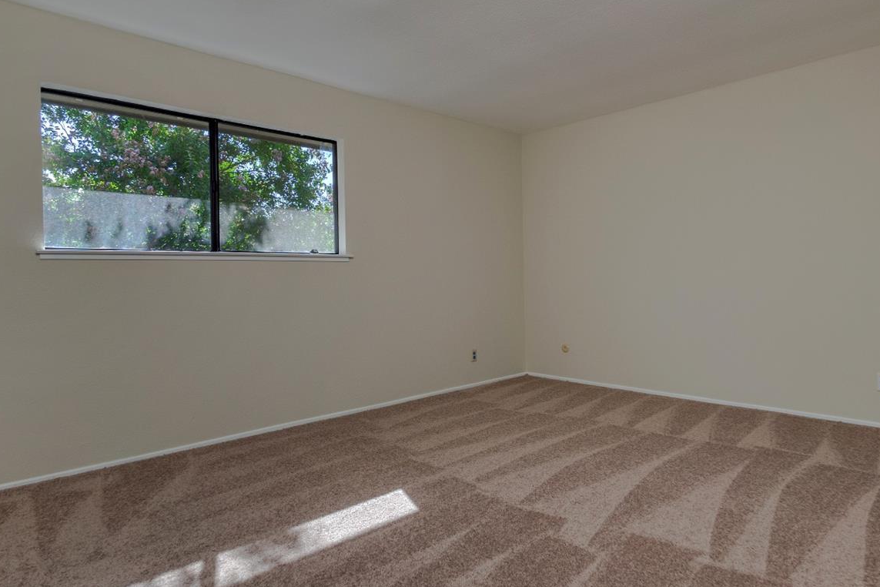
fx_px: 513
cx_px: 471
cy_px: 279
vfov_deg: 59.5
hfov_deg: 81.1
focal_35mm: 21
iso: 100
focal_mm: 11
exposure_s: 1/125
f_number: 5
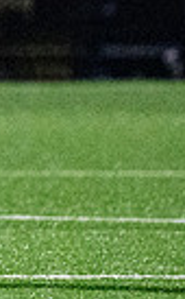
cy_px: 53
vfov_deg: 1.4
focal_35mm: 1465
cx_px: -249
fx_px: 11881
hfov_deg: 0.9
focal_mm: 200
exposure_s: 1/1000
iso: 8000
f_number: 2.8
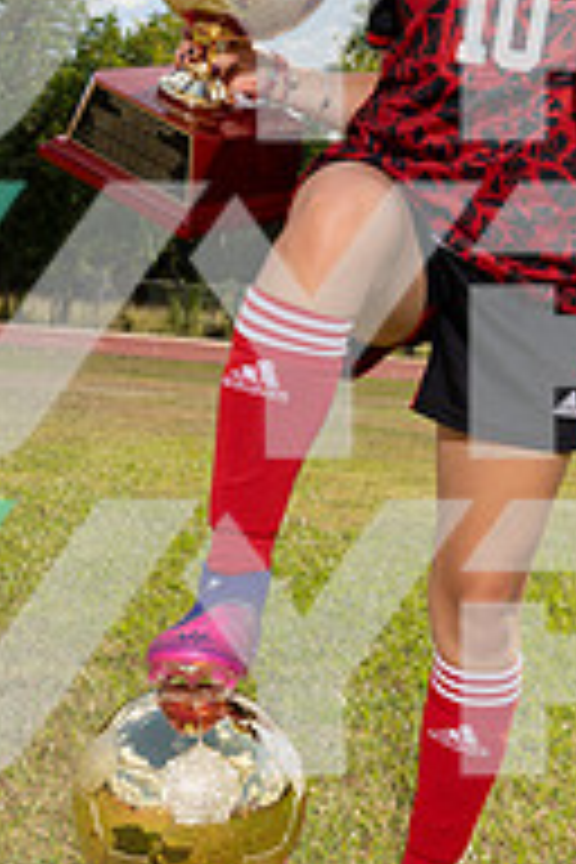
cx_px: 418
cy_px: 324
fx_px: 1800
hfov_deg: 18.1
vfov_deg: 26.9
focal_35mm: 75
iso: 100
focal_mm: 32
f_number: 7.1
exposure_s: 1/250
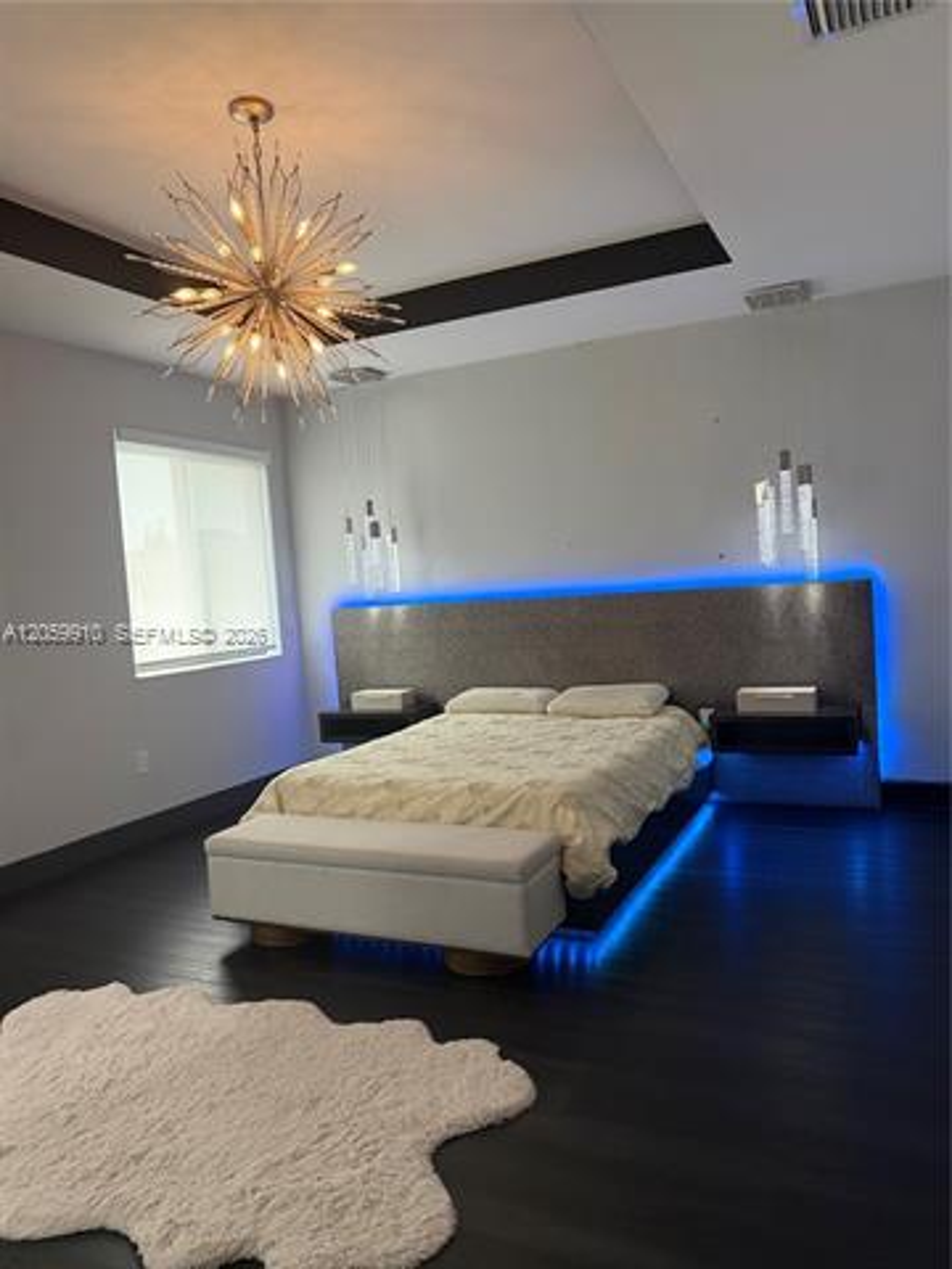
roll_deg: +3.8
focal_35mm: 24
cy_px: 634
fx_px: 880
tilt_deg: -3.1
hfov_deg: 56.8
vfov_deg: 71.6
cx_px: 476
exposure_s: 1/60
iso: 500
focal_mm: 6.76
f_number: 1.78
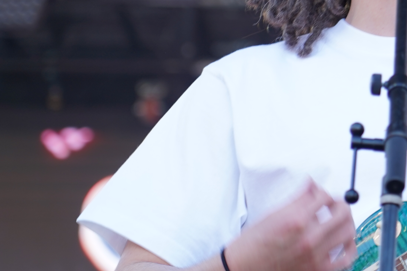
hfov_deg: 7.1
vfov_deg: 4.8
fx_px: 3255
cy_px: 25
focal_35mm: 288
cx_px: 479
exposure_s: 1/125
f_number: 4
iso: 200
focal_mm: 105
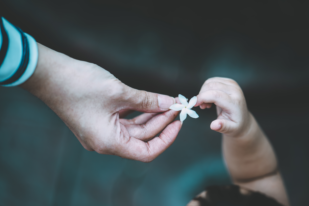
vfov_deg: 15.2
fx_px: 773
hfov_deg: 22.6
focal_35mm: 90
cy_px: 106
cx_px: 163
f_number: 1.8
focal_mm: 85
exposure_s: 1/200
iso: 100
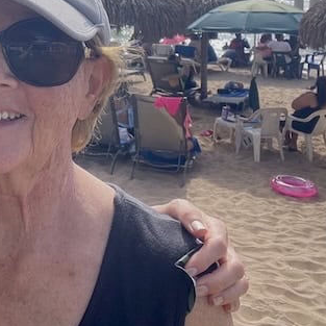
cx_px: 52
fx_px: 554
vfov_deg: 31.1
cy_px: 26
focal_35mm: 52
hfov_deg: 31.7
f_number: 2.2
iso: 25
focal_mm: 2.7
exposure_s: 1/416
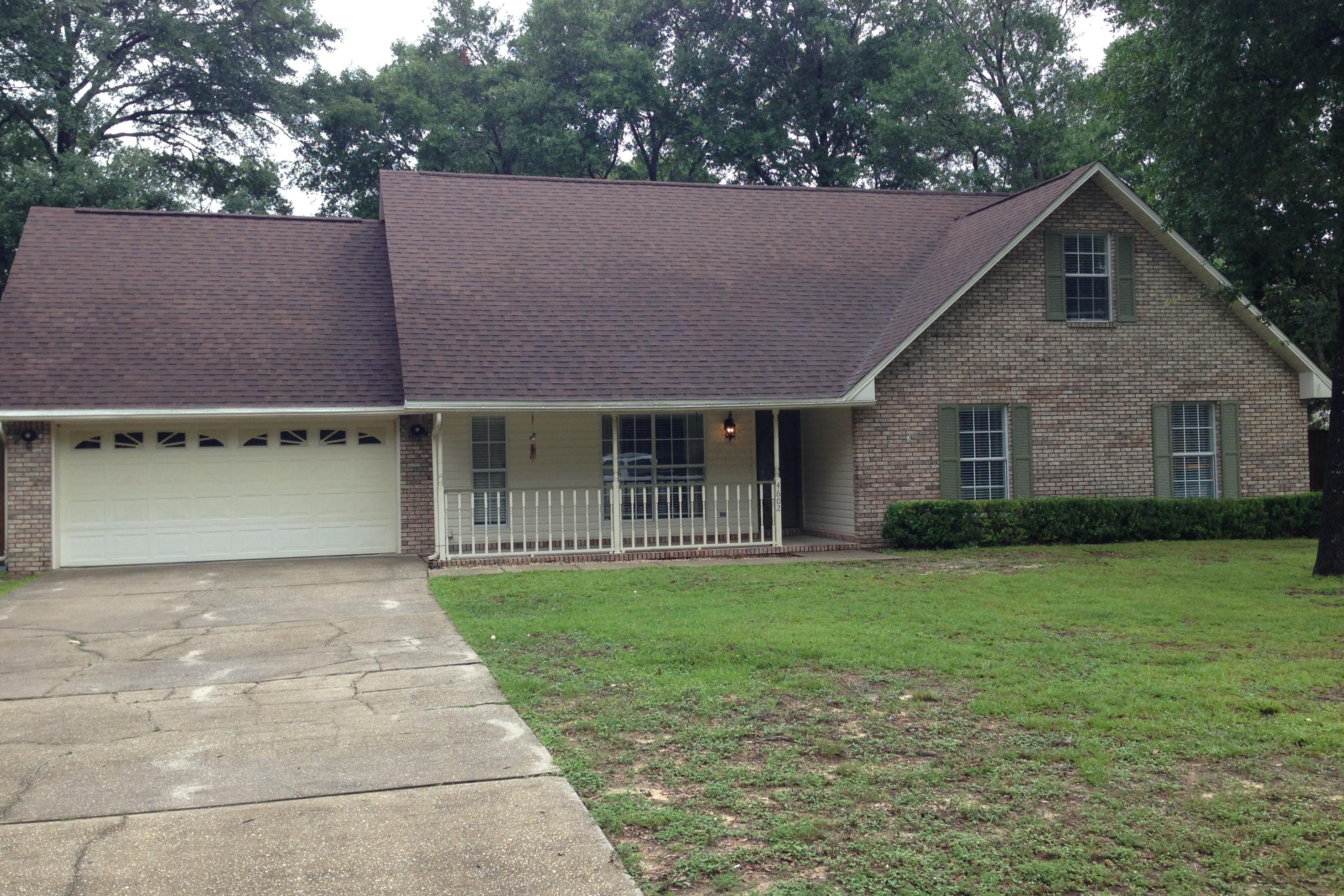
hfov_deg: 54.4
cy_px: 425
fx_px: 1306
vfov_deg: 37.8
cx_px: 663
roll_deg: +1.7
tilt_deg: +1.3
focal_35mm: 35
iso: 50
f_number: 2.4
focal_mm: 4.12
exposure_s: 1/341
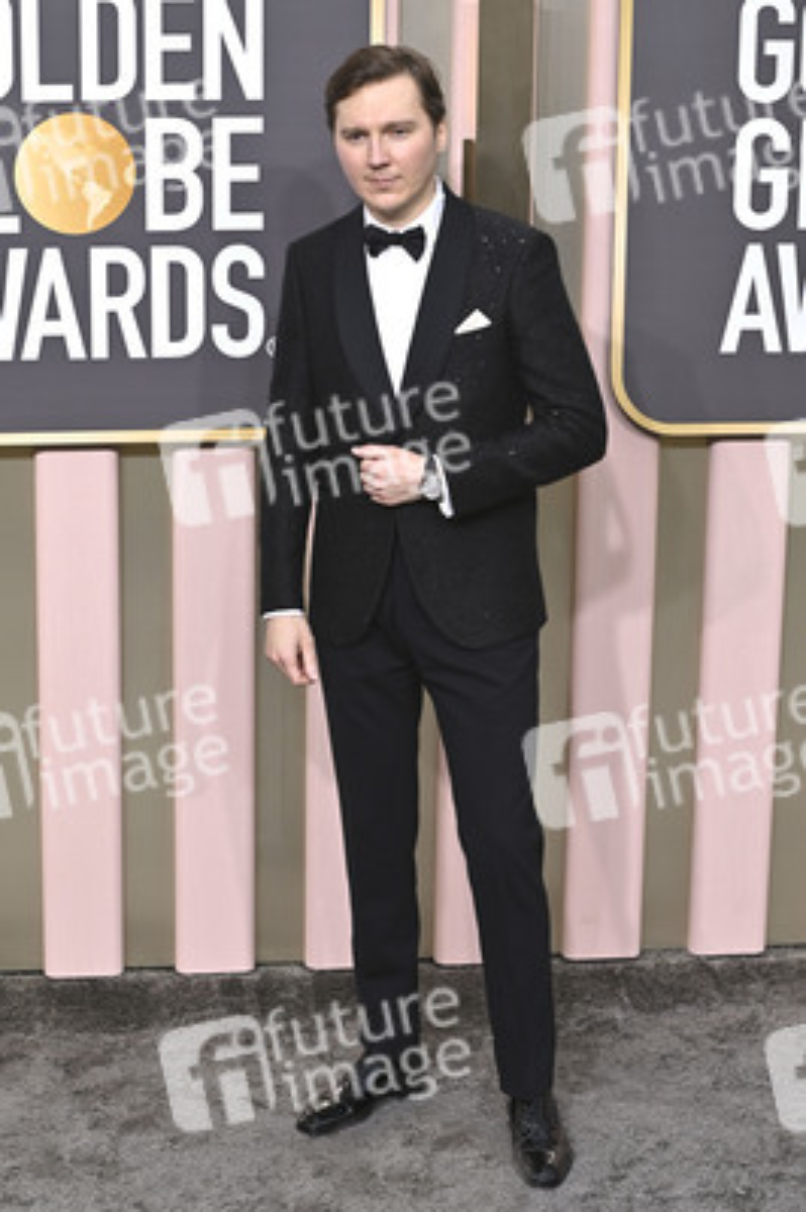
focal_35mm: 75
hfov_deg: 18.2
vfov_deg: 27.0
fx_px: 2523
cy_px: 606
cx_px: 403
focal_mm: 75
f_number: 8
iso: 800
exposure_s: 1/500
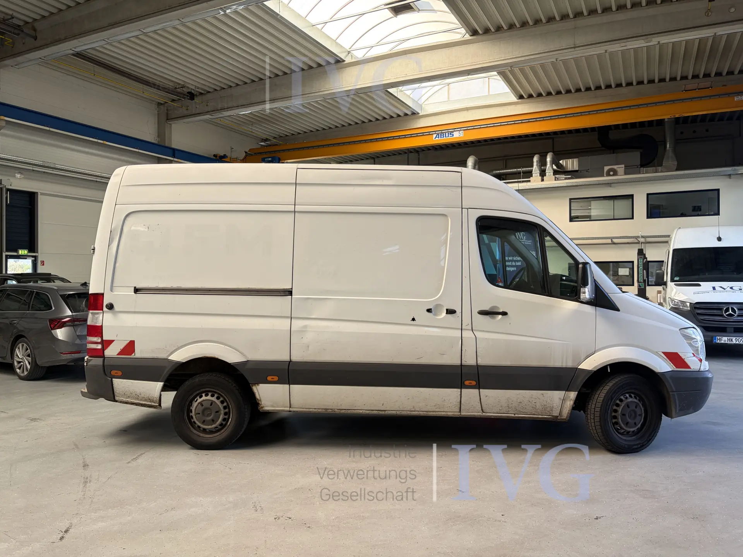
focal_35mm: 26
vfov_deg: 53.1
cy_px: 278
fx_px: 558
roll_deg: +0.4
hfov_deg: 67.3
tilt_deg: +1.4
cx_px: 372
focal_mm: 5.96
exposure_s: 1/148
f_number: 1.6
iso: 32
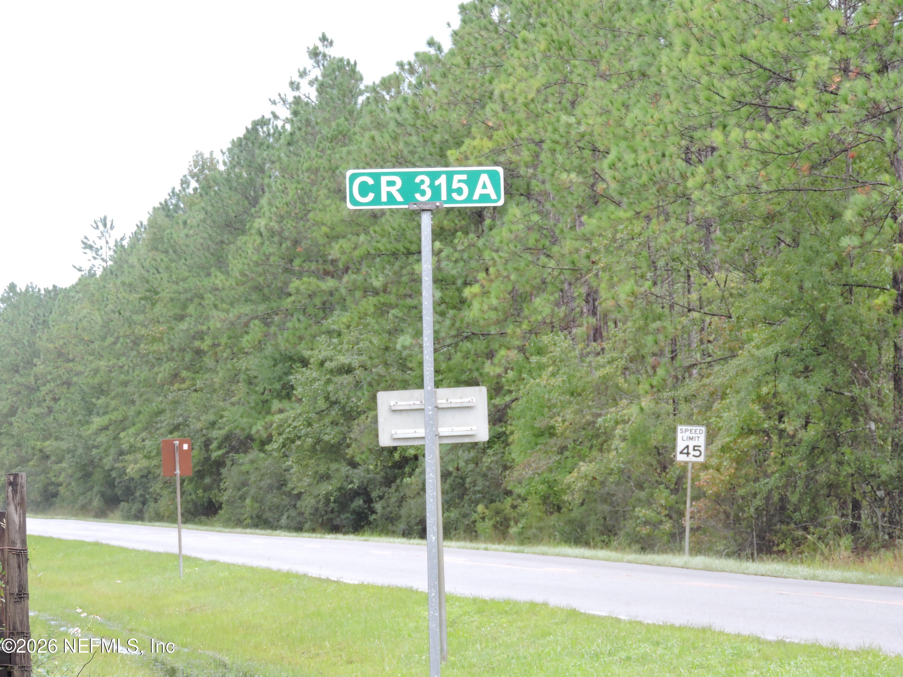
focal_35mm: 170
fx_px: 4435
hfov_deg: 11.6
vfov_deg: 8.7
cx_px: 452
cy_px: 338
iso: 360
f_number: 4.5
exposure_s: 1/125
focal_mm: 30.3
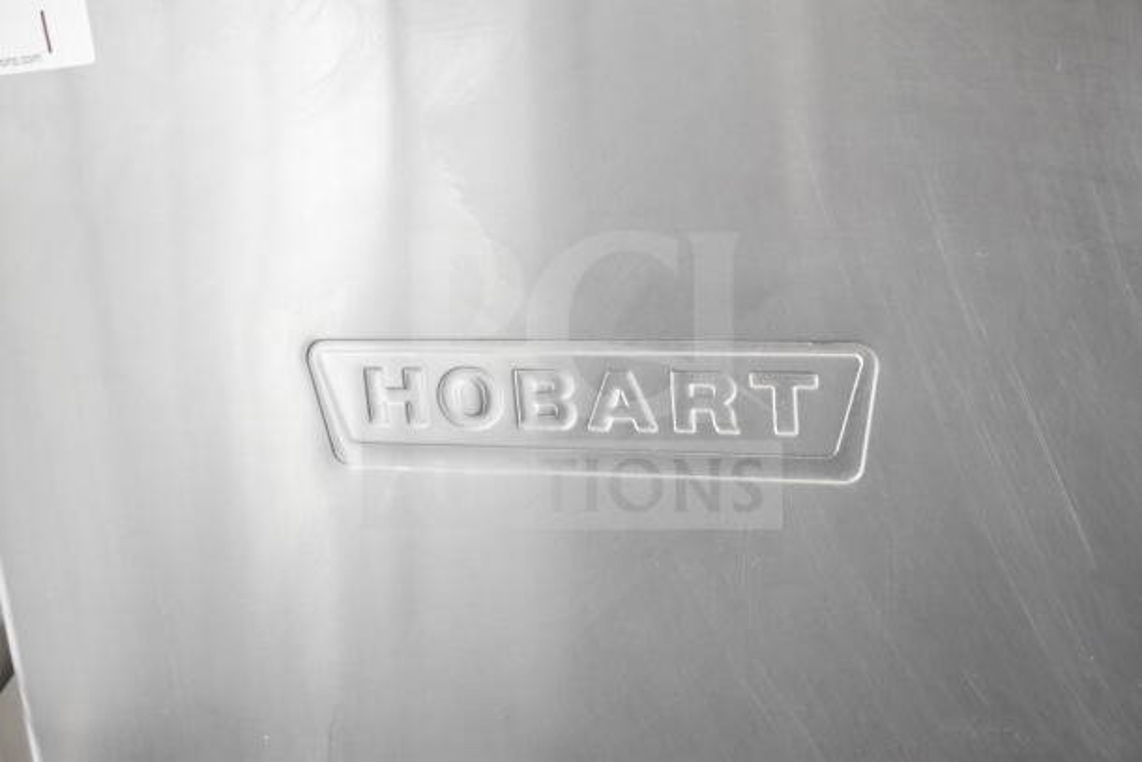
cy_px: 381
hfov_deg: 41.1
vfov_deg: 28.1
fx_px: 1523
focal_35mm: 48
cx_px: 571
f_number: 4.5
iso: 2800
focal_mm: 32
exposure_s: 1/50
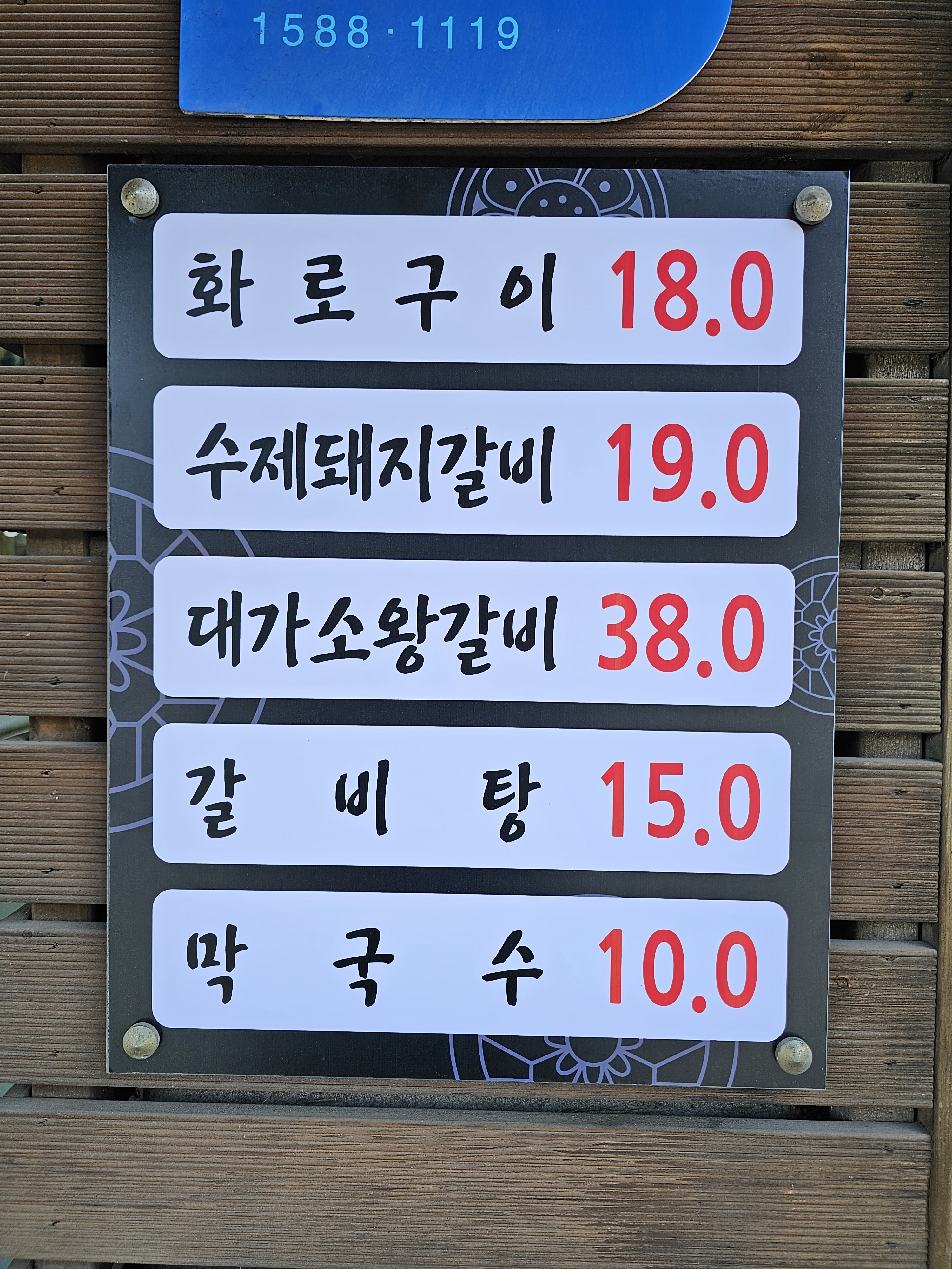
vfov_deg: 73.9
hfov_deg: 58.9
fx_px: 843
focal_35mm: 23
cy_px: 634
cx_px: 476
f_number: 1.7
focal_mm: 6.3
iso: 16
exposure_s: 1/120
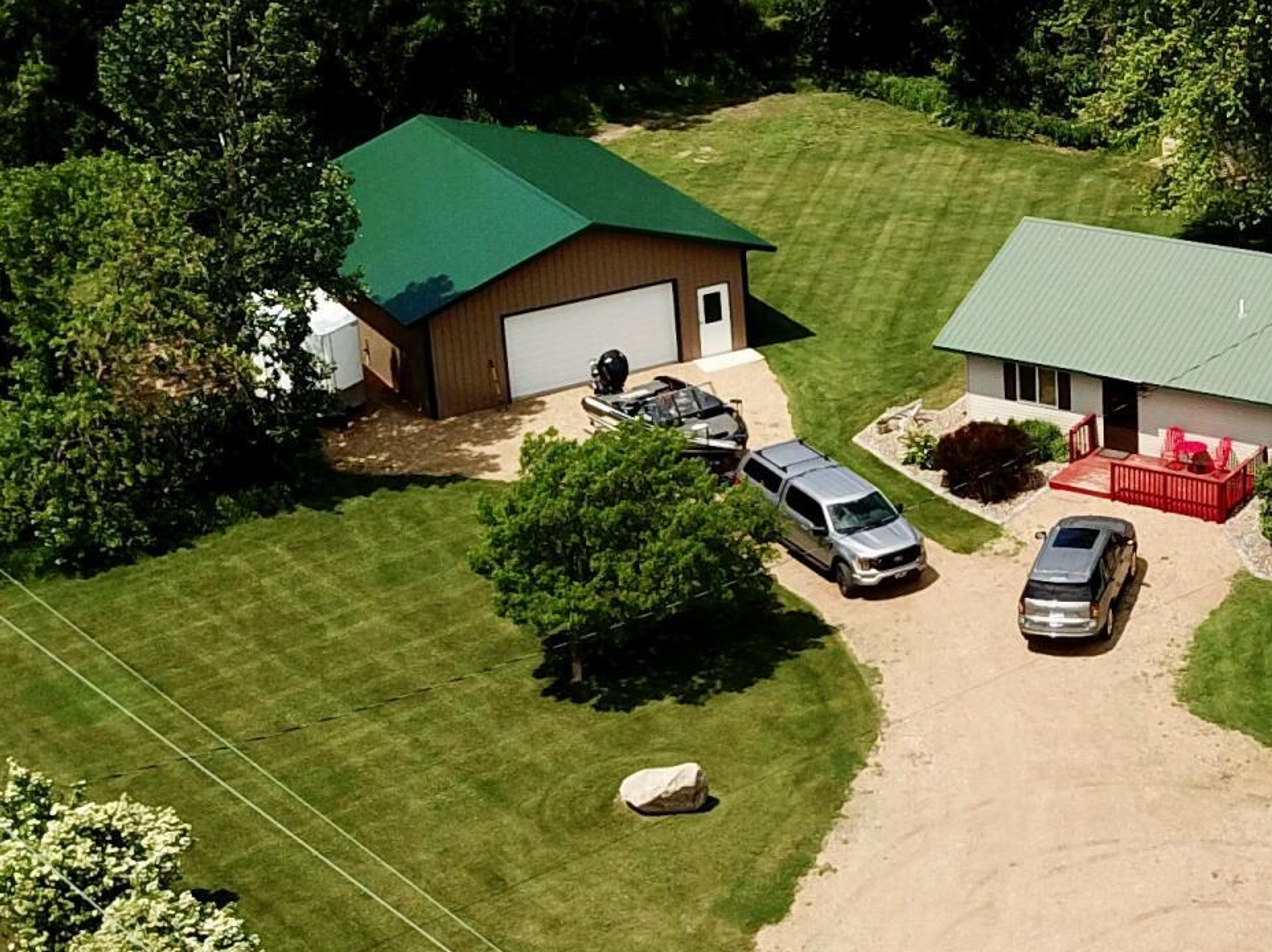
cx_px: 1391
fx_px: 3085
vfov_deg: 17.5
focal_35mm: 84
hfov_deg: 22.1
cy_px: 290
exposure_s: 1/1931
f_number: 2.2
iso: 100
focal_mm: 4.7
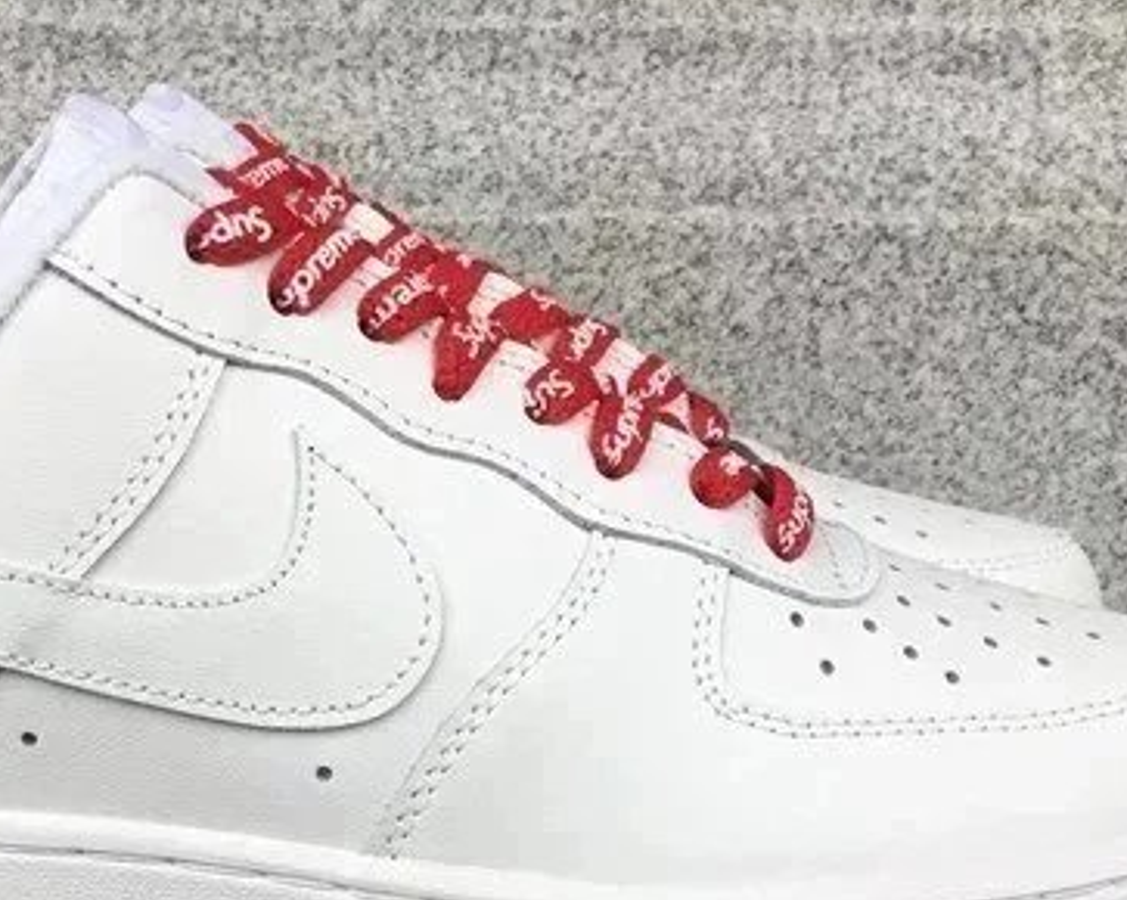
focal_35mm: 75
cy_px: 861
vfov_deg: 19.9
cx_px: 326
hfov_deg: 25.2
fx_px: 2500
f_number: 2.4
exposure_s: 1/119
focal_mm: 3.3
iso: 25
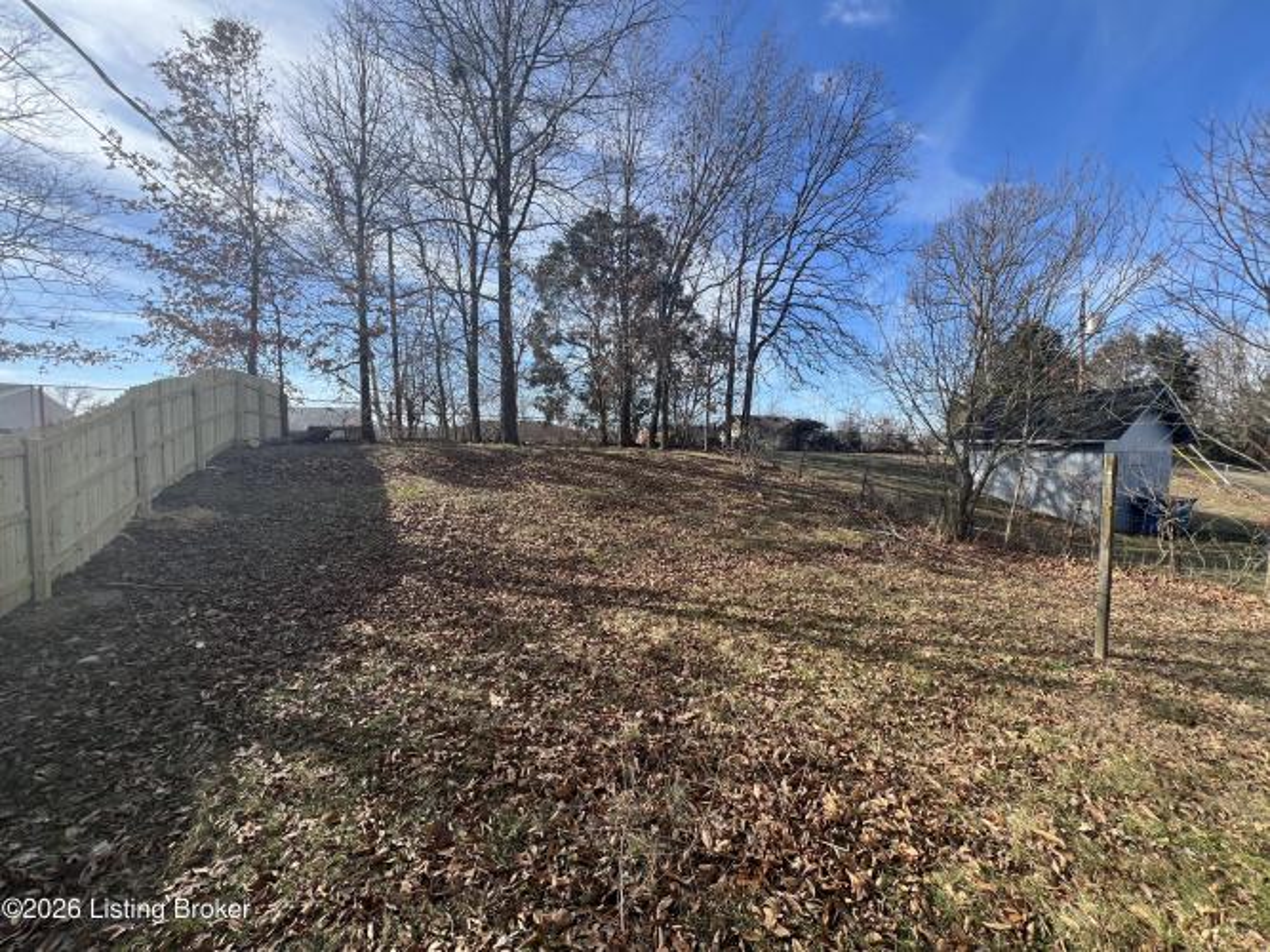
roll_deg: +0.6
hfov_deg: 106.2
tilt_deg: -3.2
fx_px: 477
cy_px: 476
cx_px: 635
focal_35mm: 13
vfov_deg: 89.9
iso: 32
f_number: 1.8
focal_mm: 1.57
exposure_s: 1/615
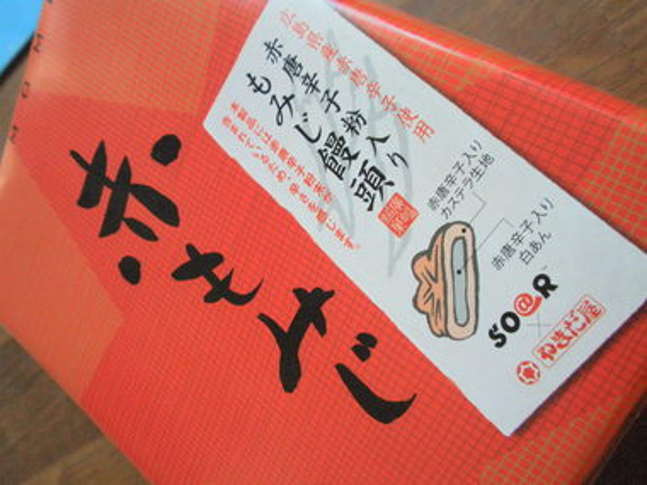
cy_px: 242
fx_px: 692
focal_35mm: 37
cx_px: 324
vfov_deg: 38.7
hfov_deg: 50.1
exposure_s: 1/20
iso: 200
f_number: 3.5
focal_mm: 6.6
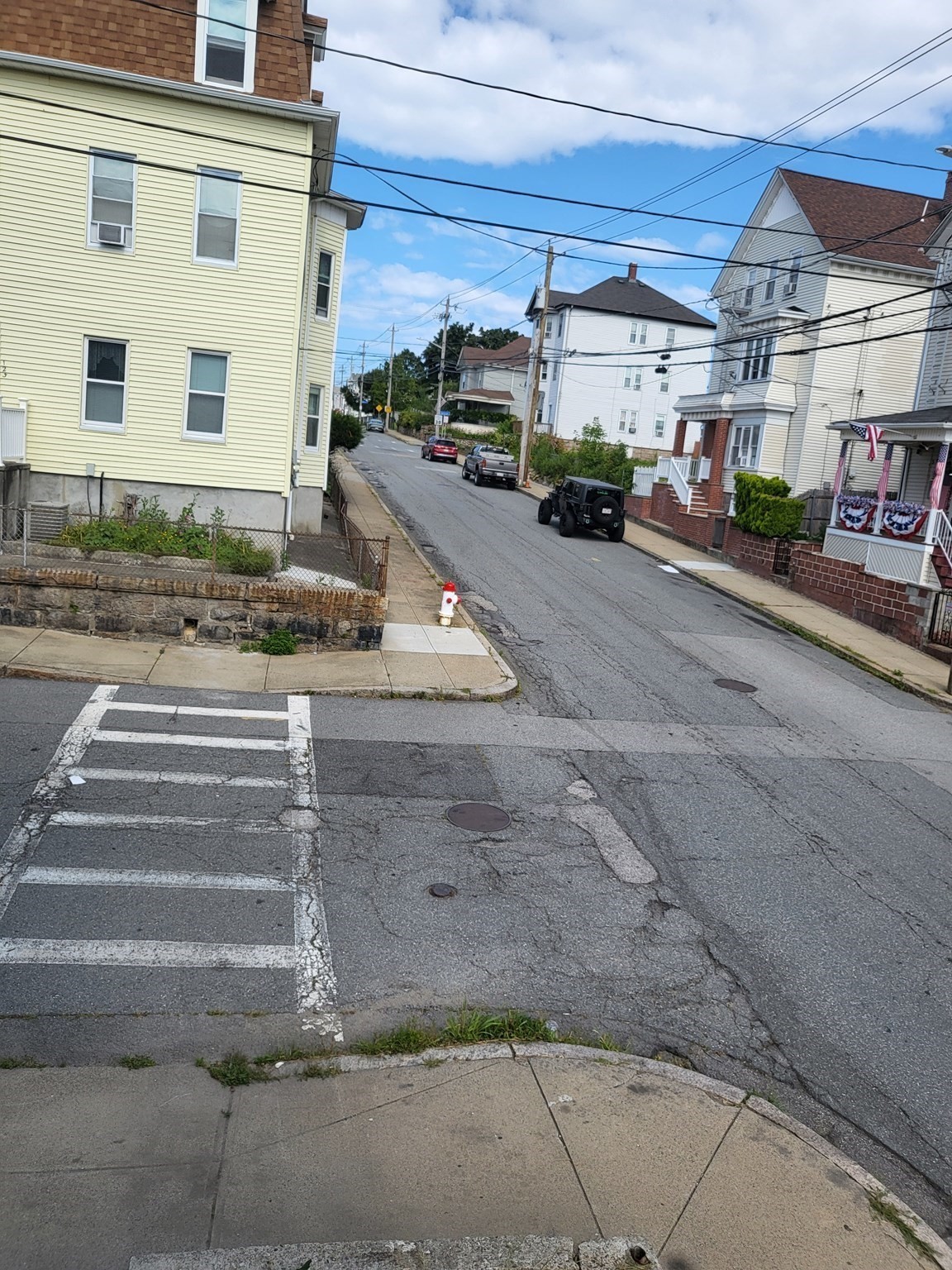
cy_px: 635
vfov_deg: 67.3
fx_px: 953
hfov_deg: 53.1
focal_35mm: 26
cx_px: 476
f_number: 1.8
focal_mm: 4.25
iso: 50
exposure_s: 1/2082
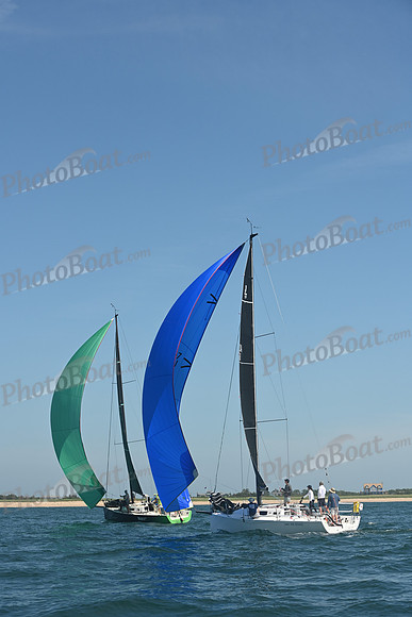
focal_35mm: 70
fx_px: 1201
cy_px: 308
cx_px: 206
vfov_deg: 28.8
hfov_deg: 19.5
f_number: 10
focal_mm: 70
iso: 320
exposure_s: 1/1000
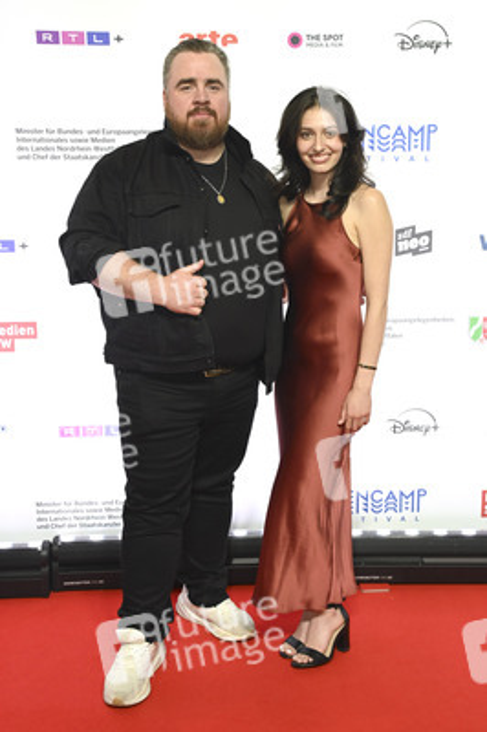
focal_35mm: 43
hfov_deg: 31.1
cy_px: 366
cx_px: 244
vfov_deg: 45.5
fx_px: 874
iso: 1600
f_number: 4
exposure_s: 1/320
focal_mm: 43
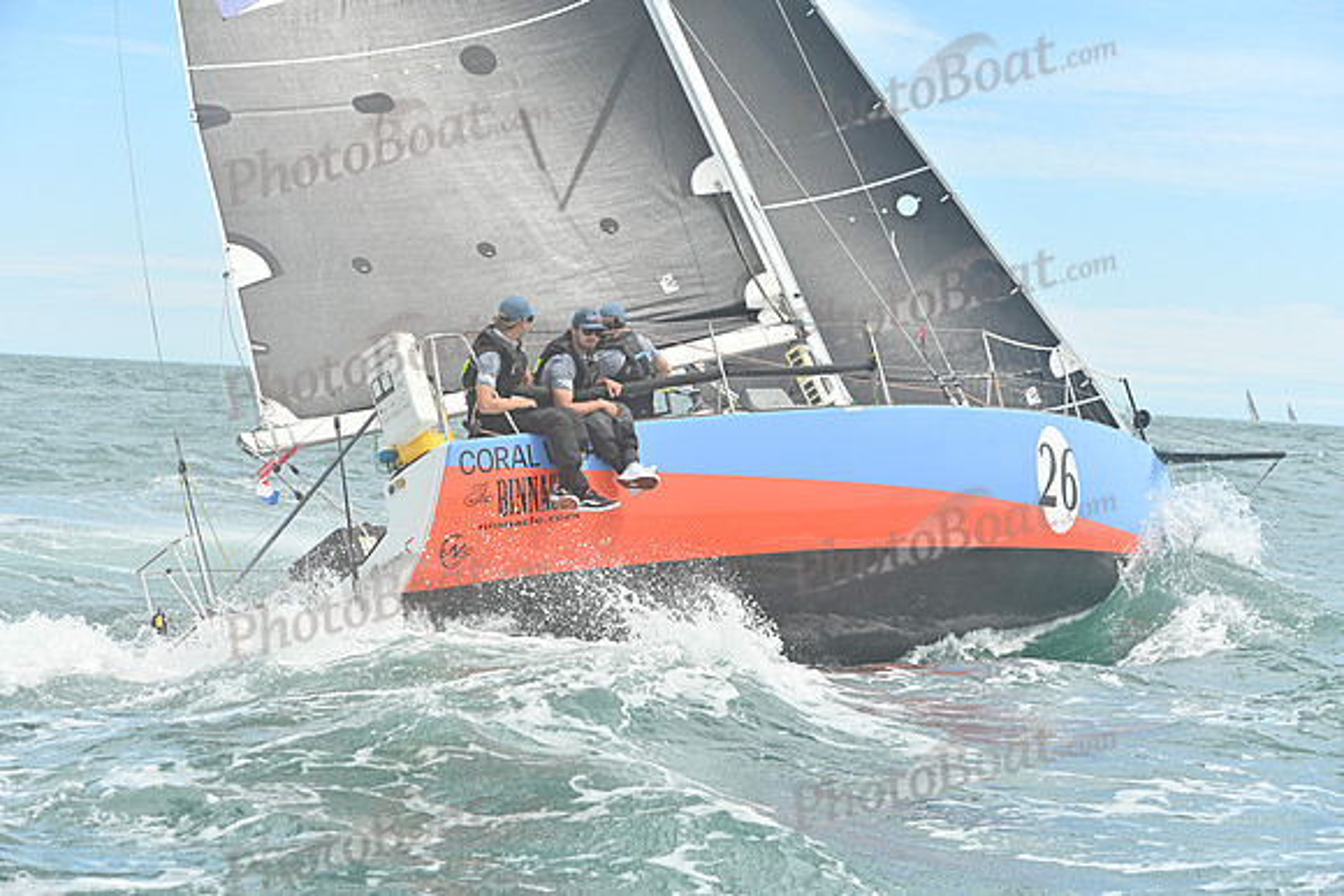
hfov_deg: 28.8
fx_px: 2614
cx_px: 672
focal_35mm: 70
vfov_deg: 19.5
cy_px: 448
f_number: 5.6
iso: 320
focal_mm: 70
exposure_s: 1/1250
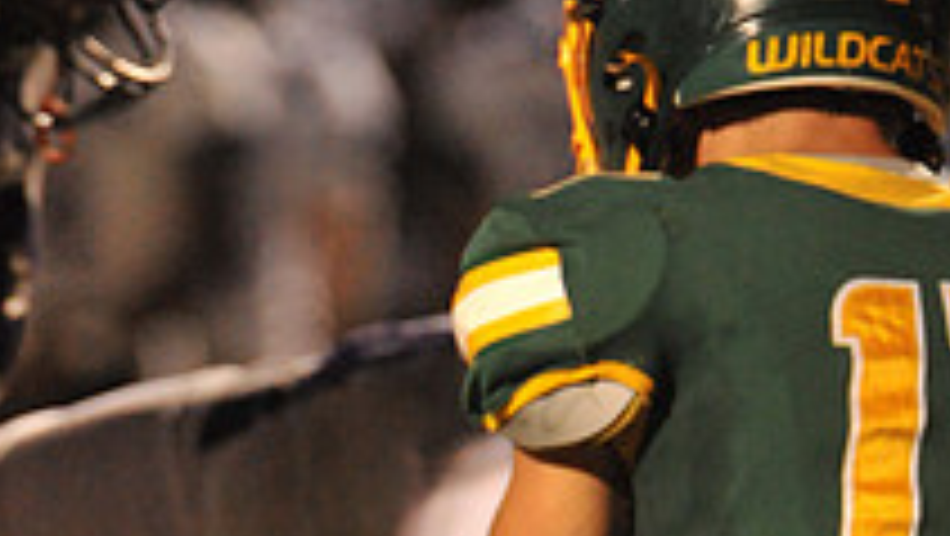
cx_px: 243
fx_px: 36322
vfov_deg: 0.8
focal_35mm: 1441
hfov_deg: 1.5
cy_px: 1302
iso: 6400
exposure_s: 1/200
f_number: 6.3
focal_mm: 500
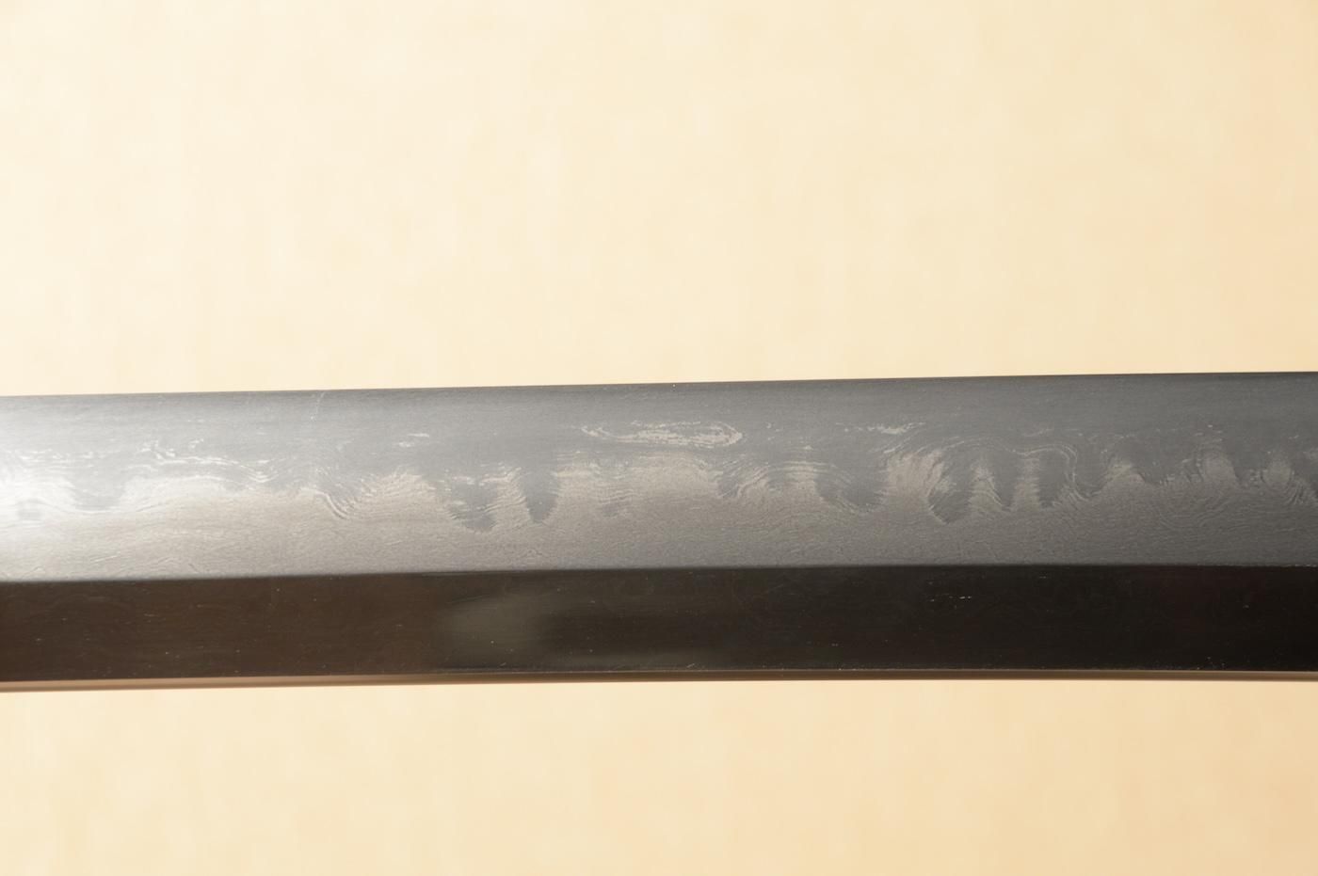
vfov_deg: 8.7
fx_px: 5761
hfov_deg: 13.1
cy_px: 438
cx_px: 659
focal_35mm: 158
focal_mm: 105
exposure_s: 1/1.6
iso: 400
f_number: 11
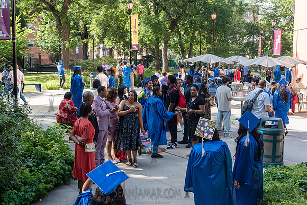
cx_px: 154
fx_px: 418
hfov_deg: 40.3
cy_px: 102
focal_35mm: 49
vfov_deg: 27.5
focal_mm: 48
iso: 400
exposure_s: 1/400
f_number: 4.5
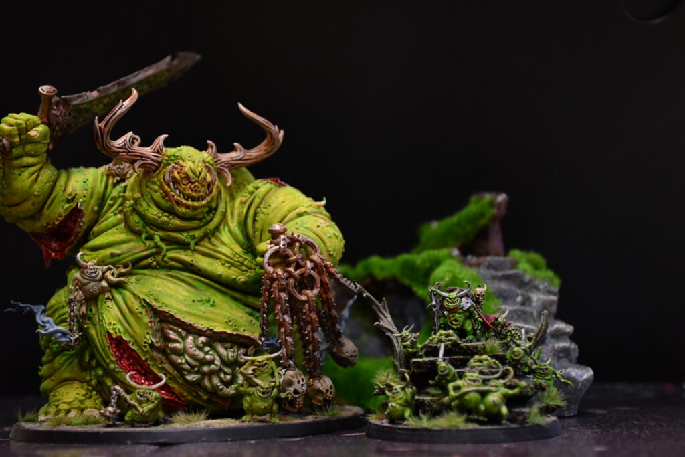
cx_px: 342
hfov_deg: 35.0
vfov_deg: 23.8
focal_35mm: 57
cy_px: 228
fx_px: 1085
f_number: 4.2
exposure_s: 1/200
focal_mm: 38
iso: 2000
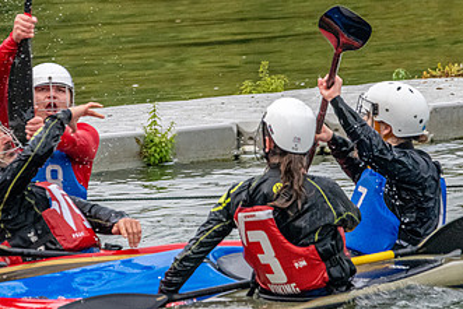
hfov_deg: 2.3
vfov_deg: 1.5
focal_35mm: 906
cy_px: 170
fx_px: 11657
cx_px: 175
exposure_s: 1/2000
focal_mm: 400
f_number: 8
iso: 3200
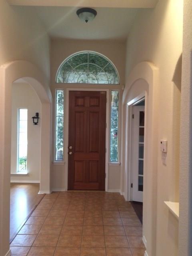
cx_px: 96
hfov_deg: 48.2
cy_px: 128
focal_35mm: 29
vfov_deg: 61.7
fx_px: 214
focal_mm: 4.15
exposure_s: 1/30
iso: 200
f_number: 2.2
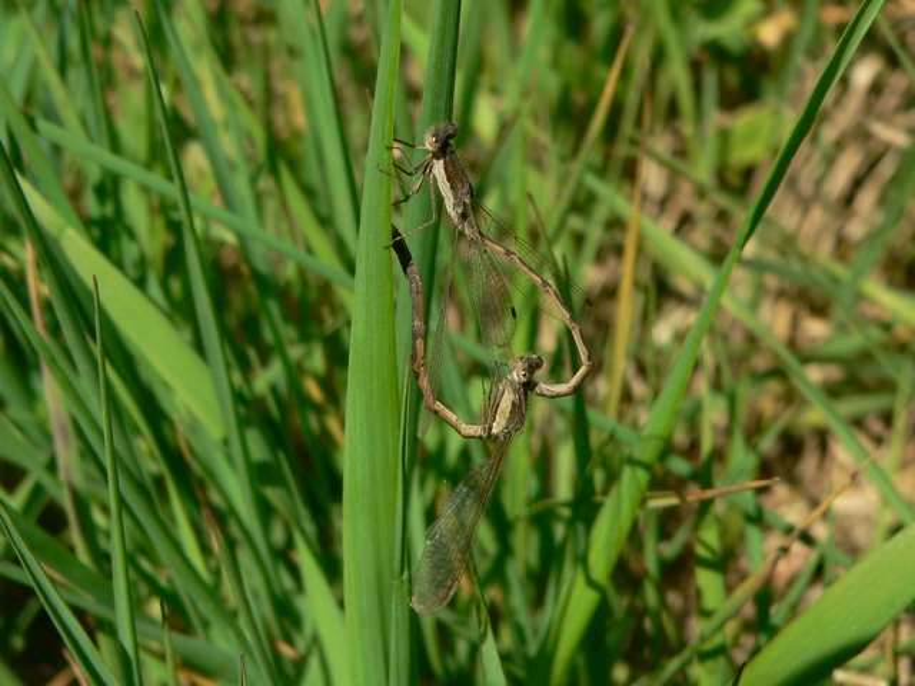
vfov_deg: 23.3
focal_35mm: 63
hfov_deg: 30.7
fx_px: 1665
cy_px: 343
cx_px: 458
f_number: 4
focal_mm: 10.5
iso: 80
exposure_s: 1/800
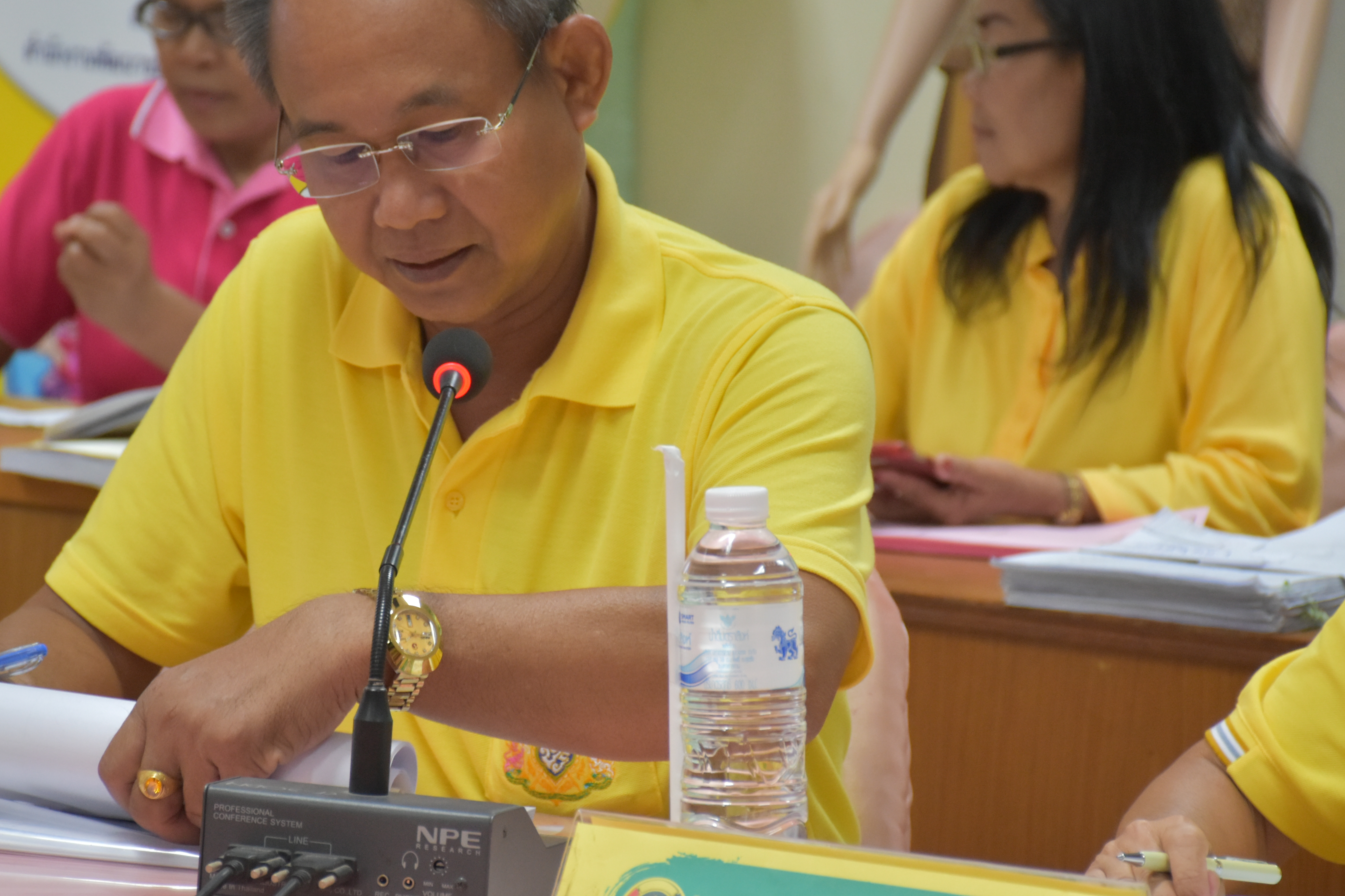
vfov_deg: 7.5
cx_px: 522
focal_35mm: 184
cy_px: 427
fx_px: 6861
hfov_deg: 11.2
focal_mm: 95
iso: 1100
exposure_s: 1/60
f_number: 5.3
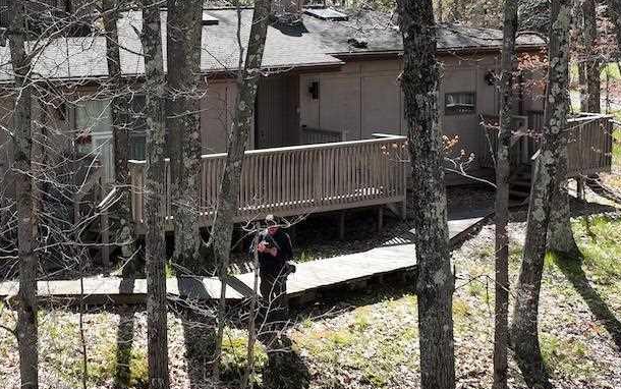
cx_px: 95
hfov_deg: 25.2
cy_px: 126
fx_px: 1355
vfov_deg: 16.3
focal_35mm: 80
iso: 200
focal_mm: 12.29
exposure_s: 1/1250
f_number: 2.8
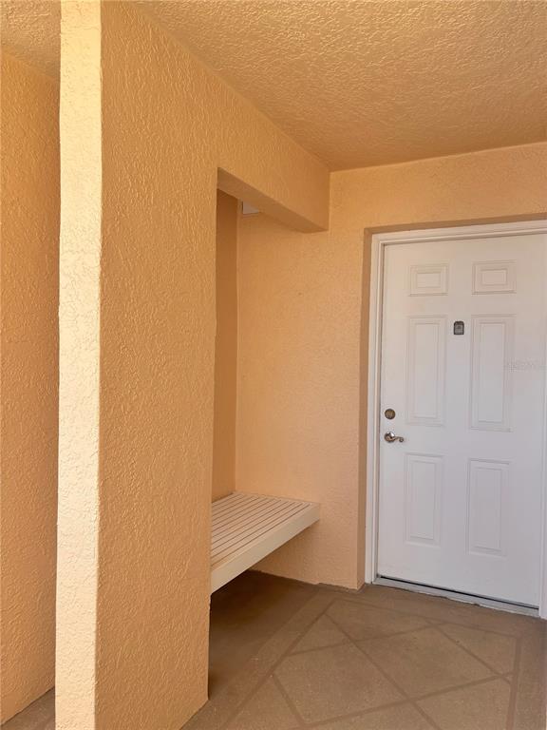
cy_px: 365
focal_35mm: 26
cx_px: 274
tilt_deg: -2.2
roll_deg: -1.8
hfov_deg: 53.1
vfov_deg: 67.3
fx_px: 548
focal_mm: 5.96
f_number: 1.6
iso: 50
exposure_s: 1/634
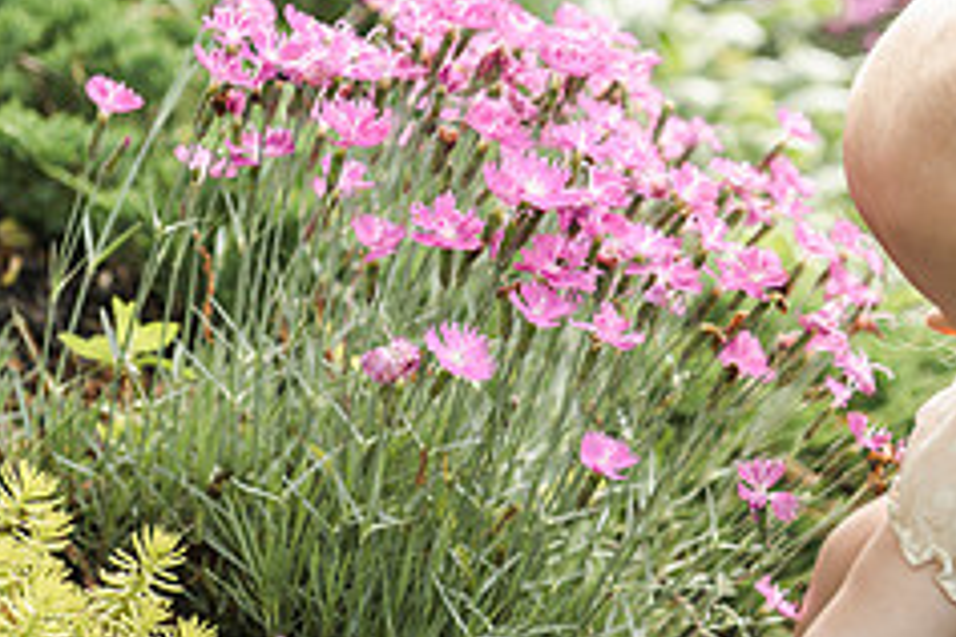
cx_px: 779
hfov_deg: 13.9
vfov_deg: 9.3
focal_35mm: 147
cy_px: 361
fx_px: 3903
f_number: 3.5
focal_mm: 60
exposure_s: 1/500
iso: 640
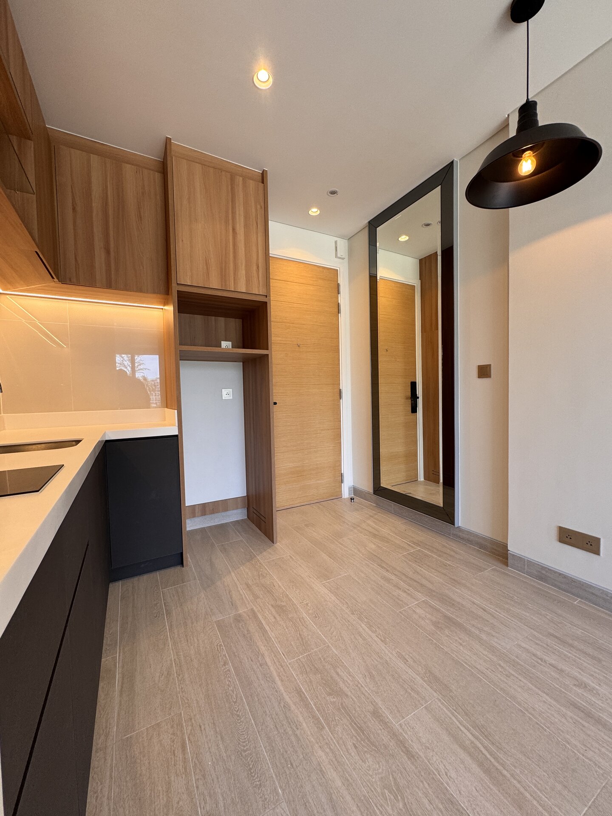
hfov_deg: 85.7
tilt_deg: +0.1
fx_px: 330
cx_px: 306
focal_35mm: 14
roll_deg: +1.7
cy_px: 408
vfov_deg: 102.1
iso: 100
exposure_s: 1/99
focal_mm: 2.22
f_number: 2.2
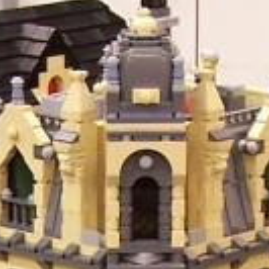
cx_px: 32
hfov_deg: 6.8
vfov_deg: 6.6
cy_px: 560
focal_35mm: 258
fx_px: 2268
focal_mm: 6.3
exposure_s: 1/2
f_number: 2.8
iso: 80
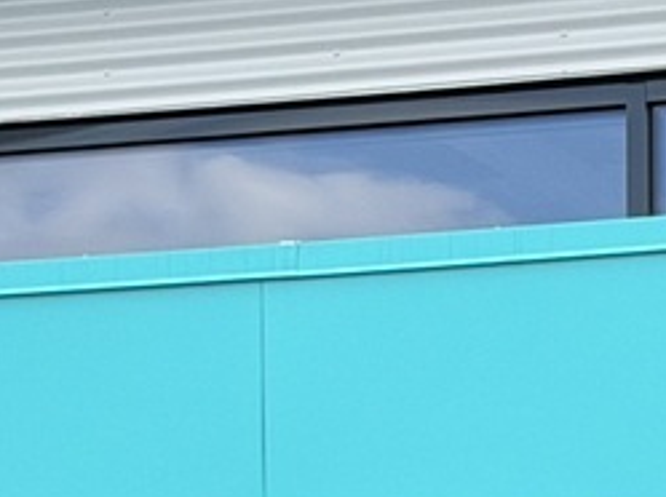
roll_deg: -0.1
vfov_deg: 5.2
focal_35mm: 278
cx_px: 768
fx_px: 5341
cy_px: 1251
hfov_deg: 7.1
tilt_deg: +0.3
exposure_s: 1/1403
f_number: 1.78
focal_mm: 6.76
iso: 64
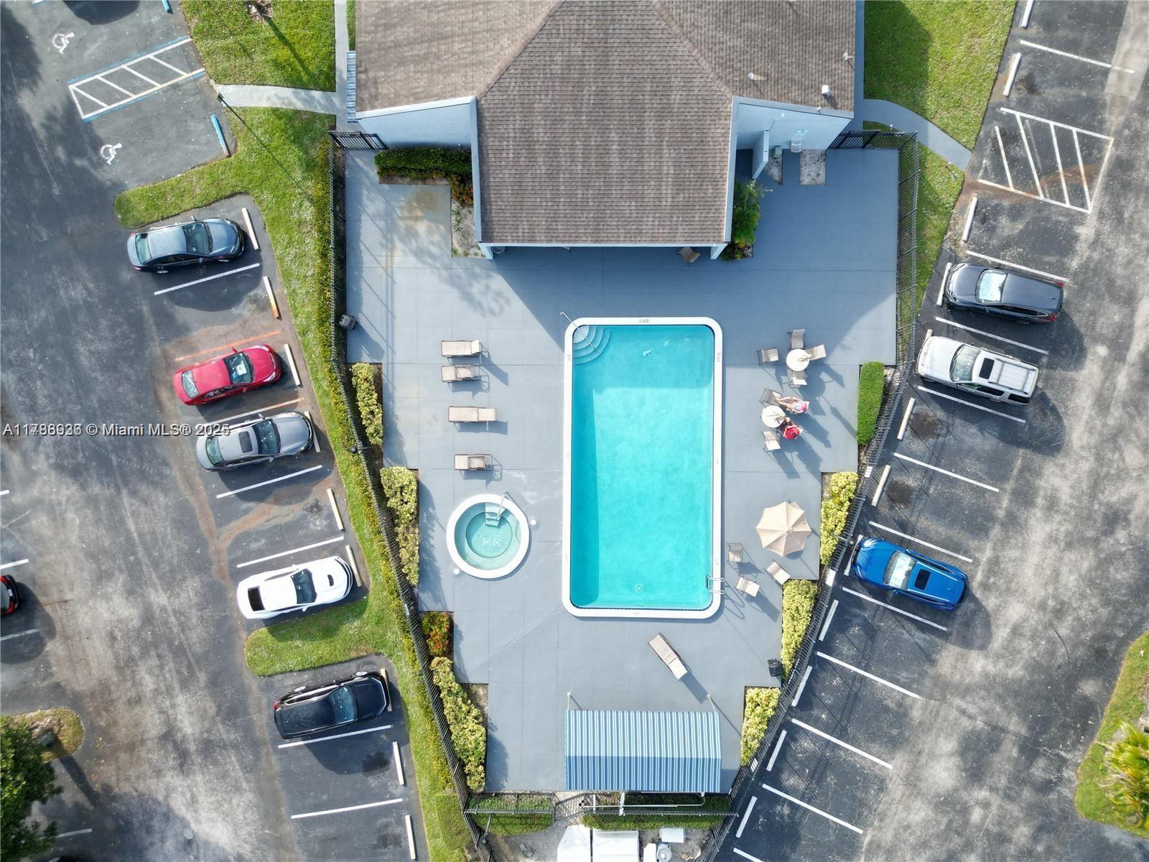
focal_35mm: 24
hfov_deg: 71.6
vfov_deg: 56.8
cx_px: 574
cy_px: 431
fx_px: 797
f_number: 1.7
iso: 200
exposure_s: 1/1000
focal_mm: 6.72
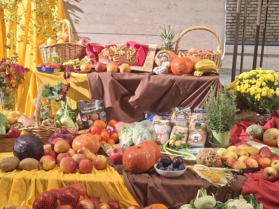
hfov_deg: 38.0
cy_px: 133
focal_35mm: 50
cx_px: 167
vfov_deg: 29.0
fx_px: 403
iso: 320
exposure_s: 1/50
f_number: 1.8
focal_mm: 5.54
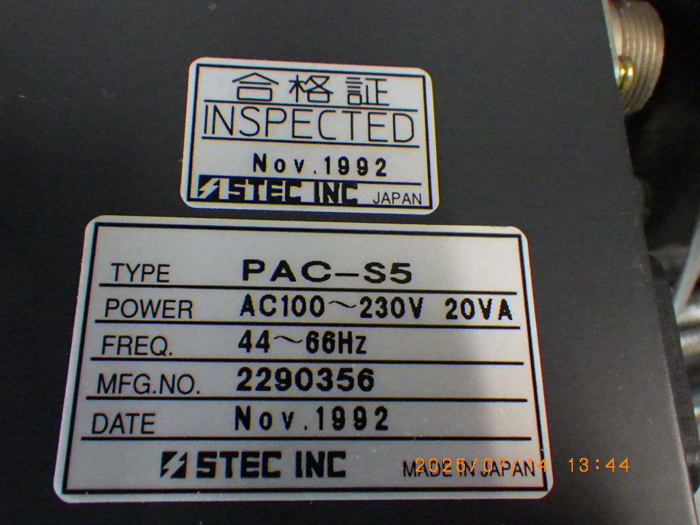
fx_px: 688
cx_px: 350
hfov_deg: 54.0
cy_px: 262
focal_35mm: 34
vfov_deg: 41.8
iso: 1600
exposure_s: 1/50
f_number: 3.8
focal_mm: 6.1
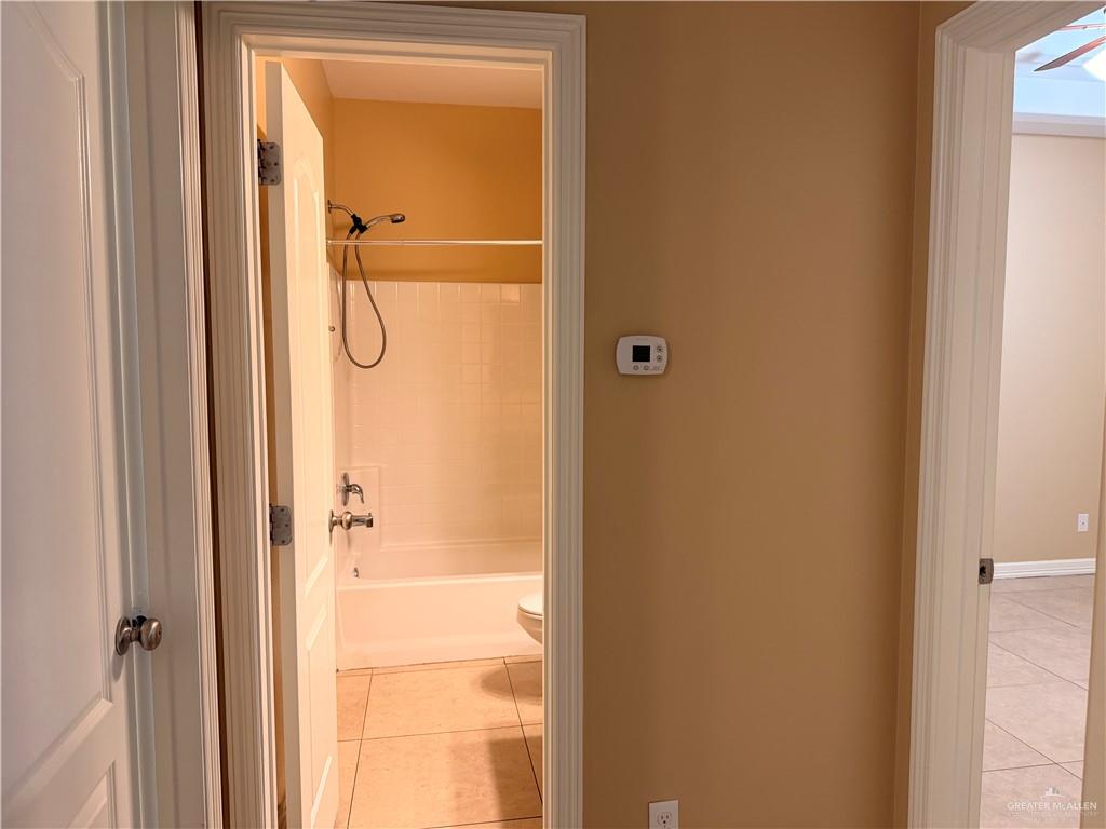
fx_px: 767
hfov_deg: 71.6
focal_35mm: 24
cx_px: 553
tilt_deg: -5.2
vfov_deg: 56.8
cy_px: 414
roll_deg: +1.6
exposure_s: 1/60
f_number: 1.78
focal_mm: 6.76
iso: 160
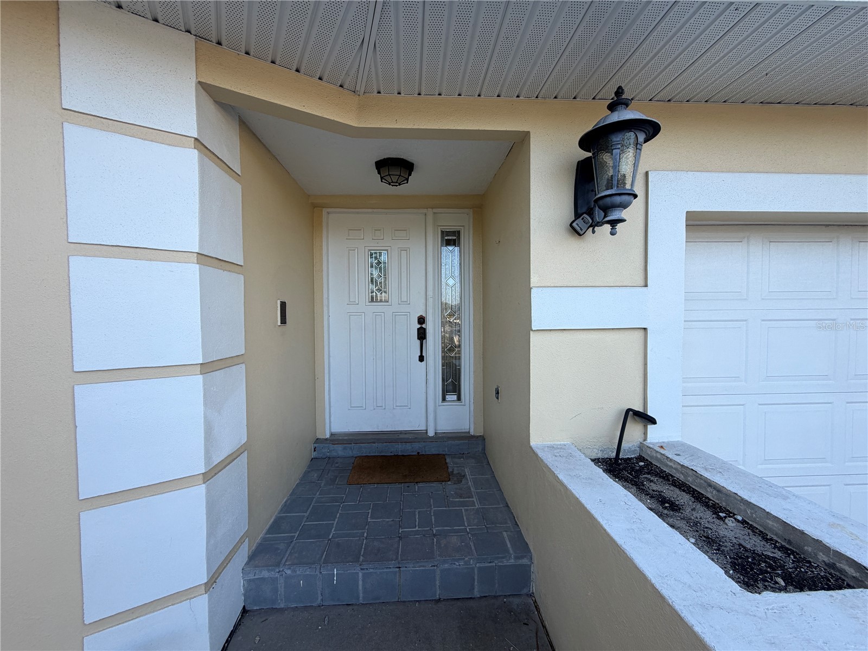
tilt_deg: -1.6
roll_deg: +0.5
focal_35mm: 14
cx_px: 434
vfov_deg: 85.7
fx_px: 351
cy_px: 326
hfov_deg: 102.1
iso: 40
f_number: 2.2
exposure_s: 1/241
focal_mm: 2.22
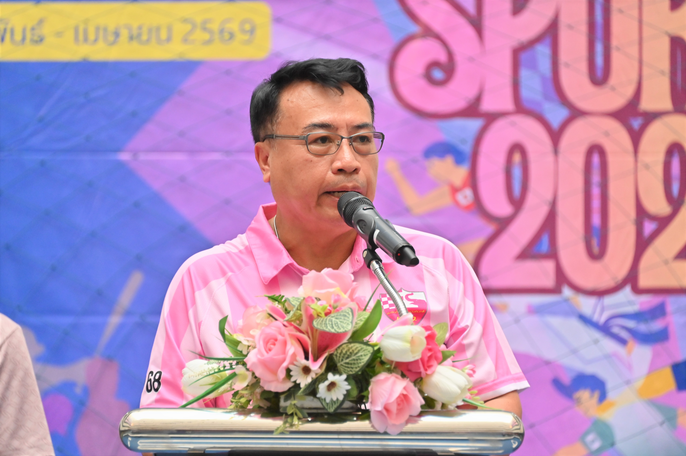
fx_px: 4379
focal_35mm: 230
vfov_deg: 6.0
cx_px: 343
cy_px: 228
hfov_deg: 9.0
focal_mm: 230
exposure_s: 1/250
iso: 2200
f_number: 5.6
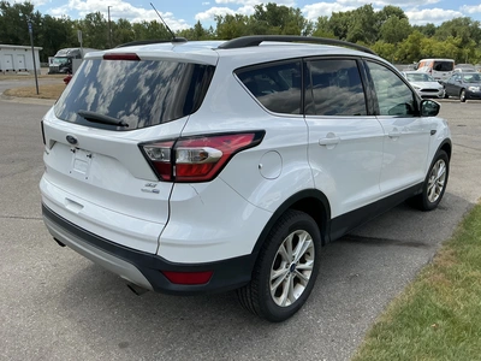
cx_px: 240
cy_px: 180
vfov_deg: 49.7
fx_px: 389
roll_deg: -1.4
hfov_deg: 63.4
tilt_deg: -13.8
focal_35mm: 28
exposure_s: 1/1279
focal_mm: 3
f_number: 1.8
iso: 25
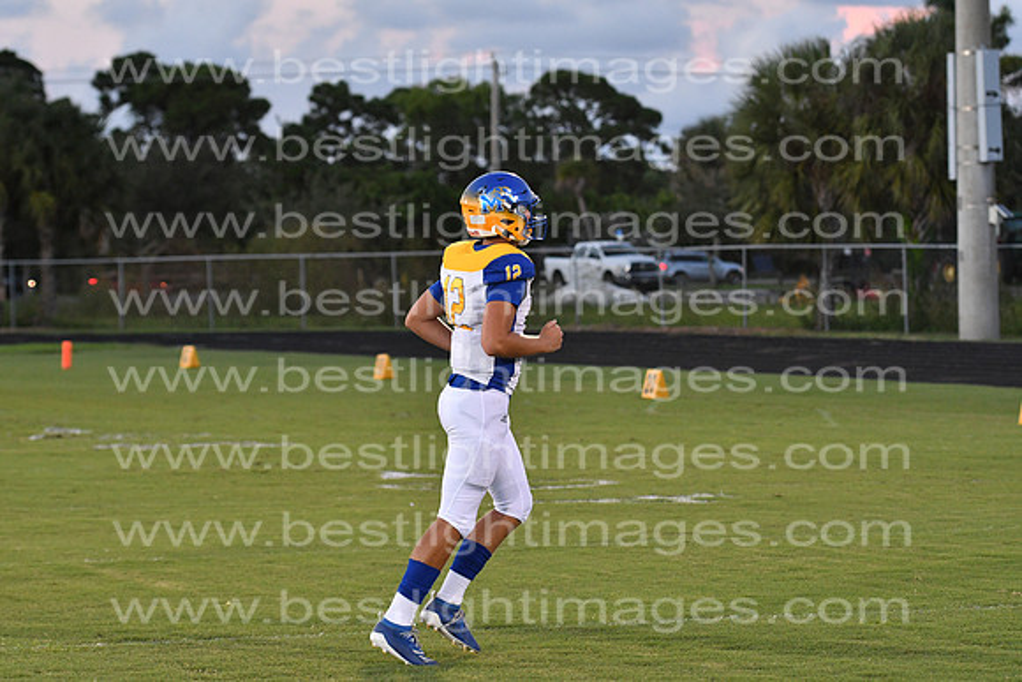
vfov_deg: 10.8
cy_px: 341
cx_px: 511
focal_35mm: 128
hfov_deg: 16.1
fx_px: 3620
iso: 1600
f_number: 4
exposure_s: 1/800
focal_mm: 85
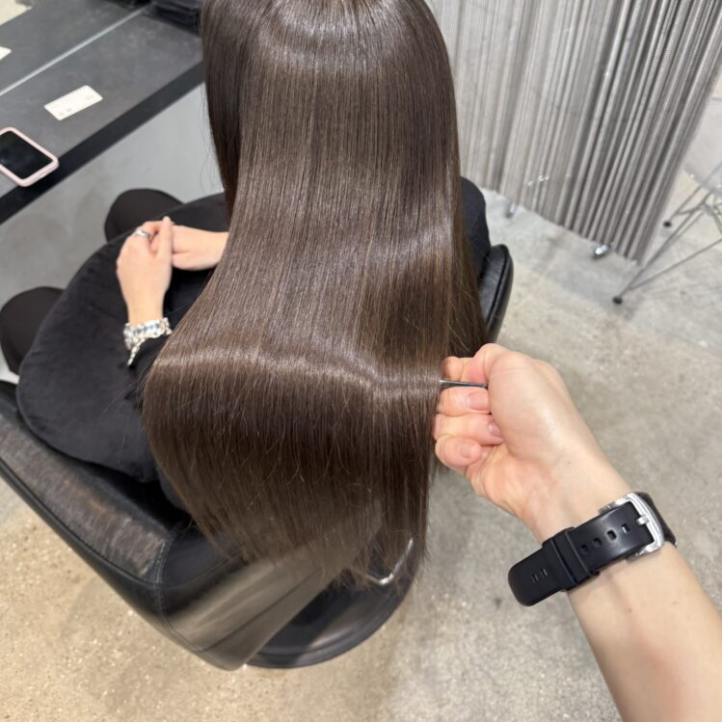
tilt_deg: -46.6
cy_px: 258
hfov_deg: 55.6
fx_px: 684
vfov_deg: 54.8
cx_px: 355
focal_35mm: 29
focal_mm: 6.76
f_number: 1.78
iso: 200
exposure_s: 1/100
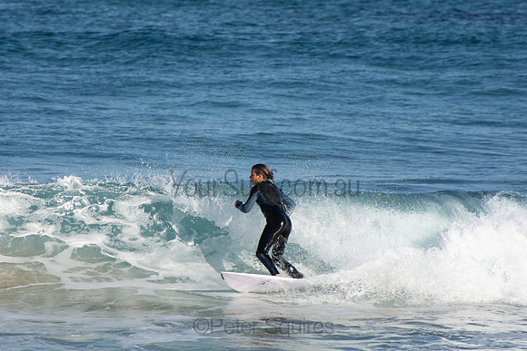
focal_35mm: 600
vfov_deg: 2.3
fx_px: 8785
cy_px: 176
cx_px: 264
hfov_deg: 3.4
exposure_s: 1/1000
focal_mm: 400
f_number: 5.6
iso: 200
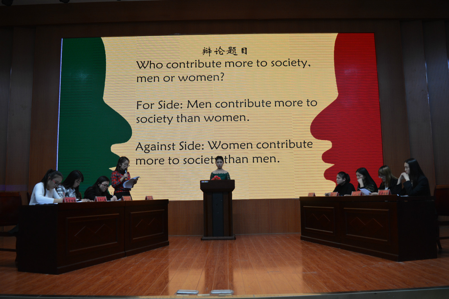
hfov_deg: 57.3
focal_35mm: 33
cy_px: 150
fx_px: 411
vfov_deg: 39.9
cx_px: 224
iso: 450
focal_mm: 22
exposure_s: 1/60
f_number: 3.8
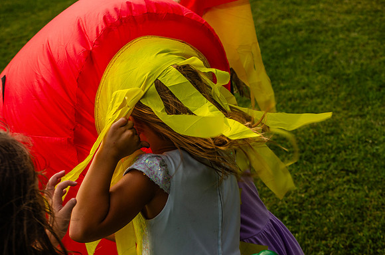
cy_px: 128
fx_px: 880
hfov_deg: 24.7
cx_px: 192
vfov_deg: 16.5
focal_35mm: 82
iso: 200
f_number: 8
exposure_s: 1/250
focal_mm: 55
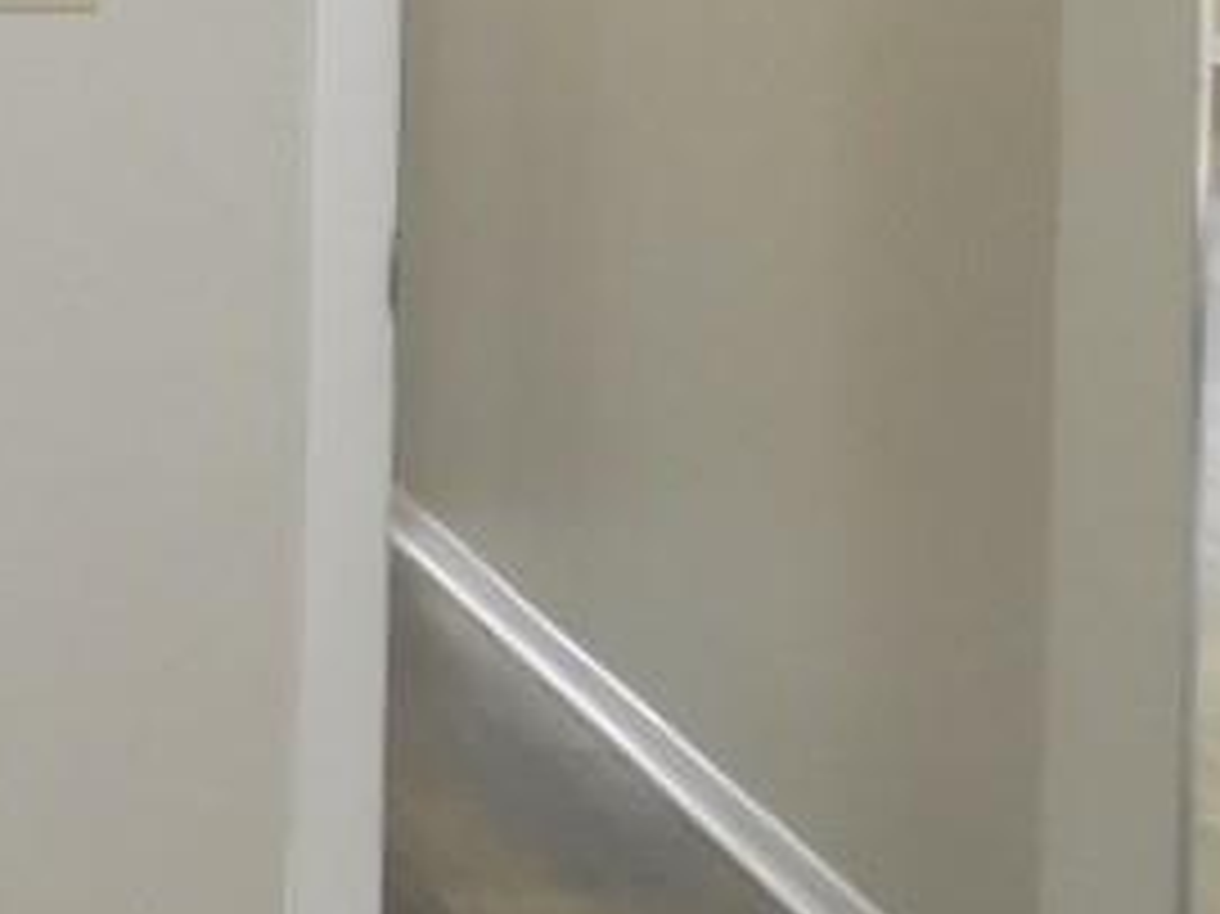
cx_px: -810
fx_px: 4791
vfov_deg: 10.6
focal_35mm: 136
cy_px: -374
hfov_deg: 13.4
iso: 200
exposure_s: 1/30
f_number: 3
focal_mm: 4
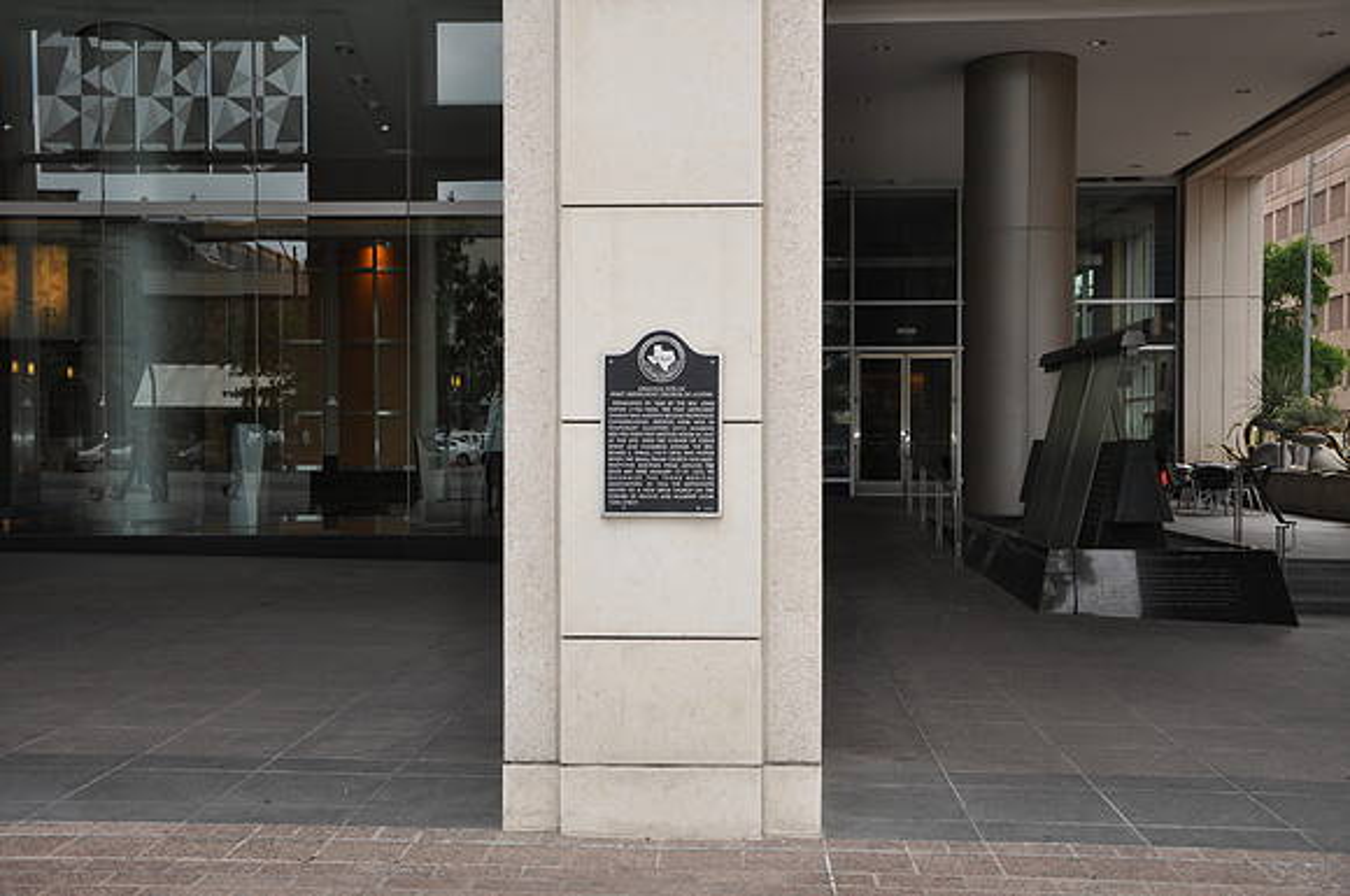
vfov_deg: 31.8
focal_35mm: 42
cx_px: 675
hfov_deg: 46.5
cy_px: 448
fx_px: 1573
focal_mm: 28
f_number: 6.3
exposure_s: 1/200
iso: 200
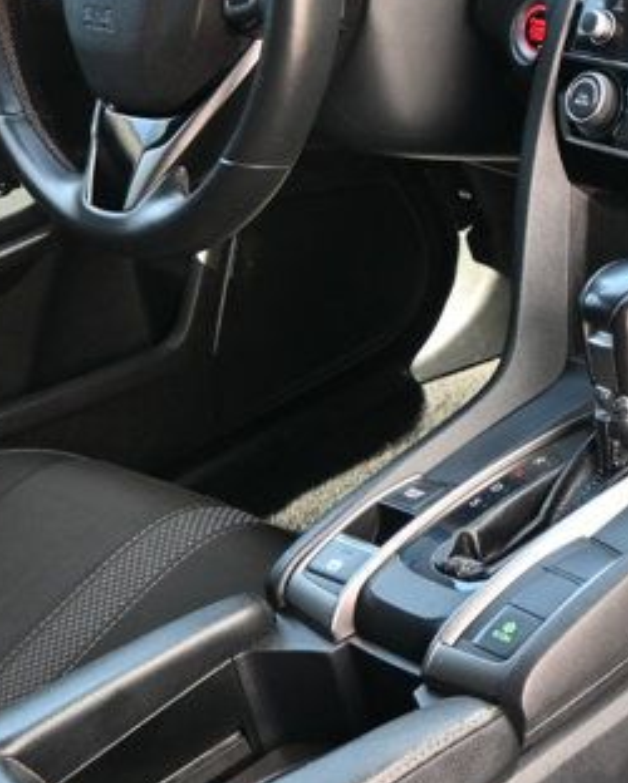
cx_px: 1048
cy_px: 424
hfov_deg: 16.9
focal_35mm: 79
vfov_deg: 24.3
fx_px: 1823
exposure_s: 1/125
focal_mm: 17
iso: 640
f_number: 3.5
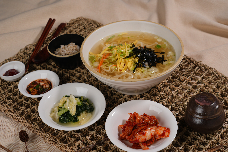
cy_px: 76
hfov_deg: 29.7
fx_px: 431
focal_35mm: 68
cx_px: 114
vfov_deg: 20.0
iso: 50
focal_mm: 68
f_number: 8
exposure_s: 1/160
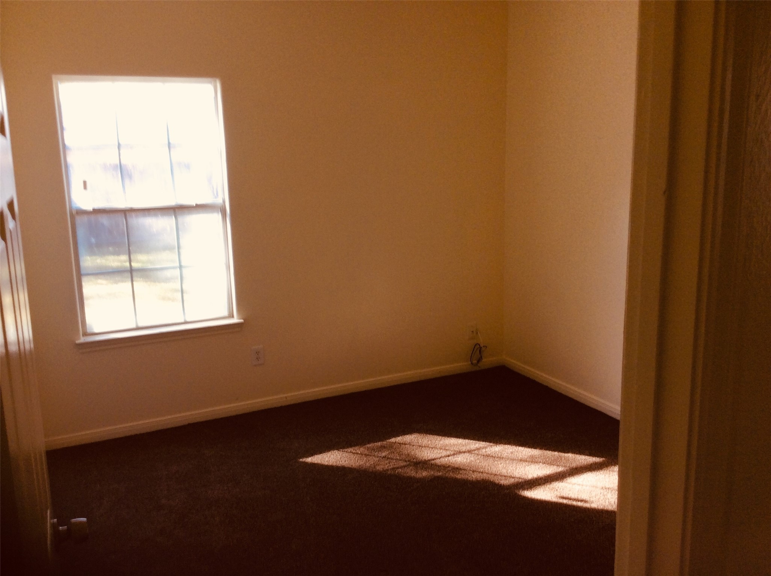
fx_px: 712
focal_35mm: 32
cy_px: 288
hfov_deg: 56.9
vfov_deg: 44.0
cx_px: 386
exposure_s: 1/40
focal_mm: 3.3
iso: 40
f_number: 2.4
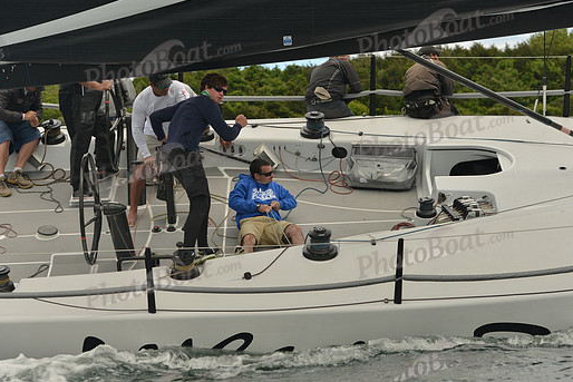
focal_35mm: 97
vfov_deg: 14.1
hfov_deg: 21.0
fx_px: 1544
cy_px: 208
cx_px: 300
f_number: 5
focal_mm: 86
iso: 400
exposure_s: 1/1000
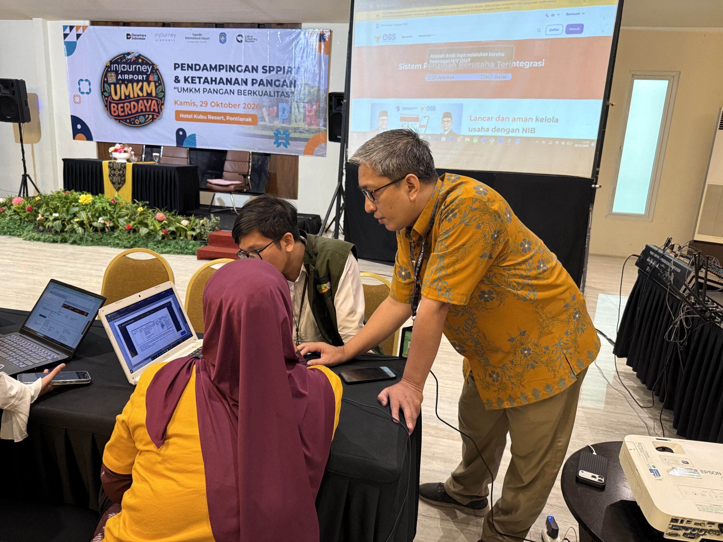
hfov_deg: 71.6
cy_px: 271
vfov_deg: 56.8
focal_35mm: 24
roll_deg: -2.9
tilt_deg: -12.8
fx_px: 501
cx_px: 362
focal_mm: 6.76
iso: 400
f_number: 1.78
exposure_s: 1/50
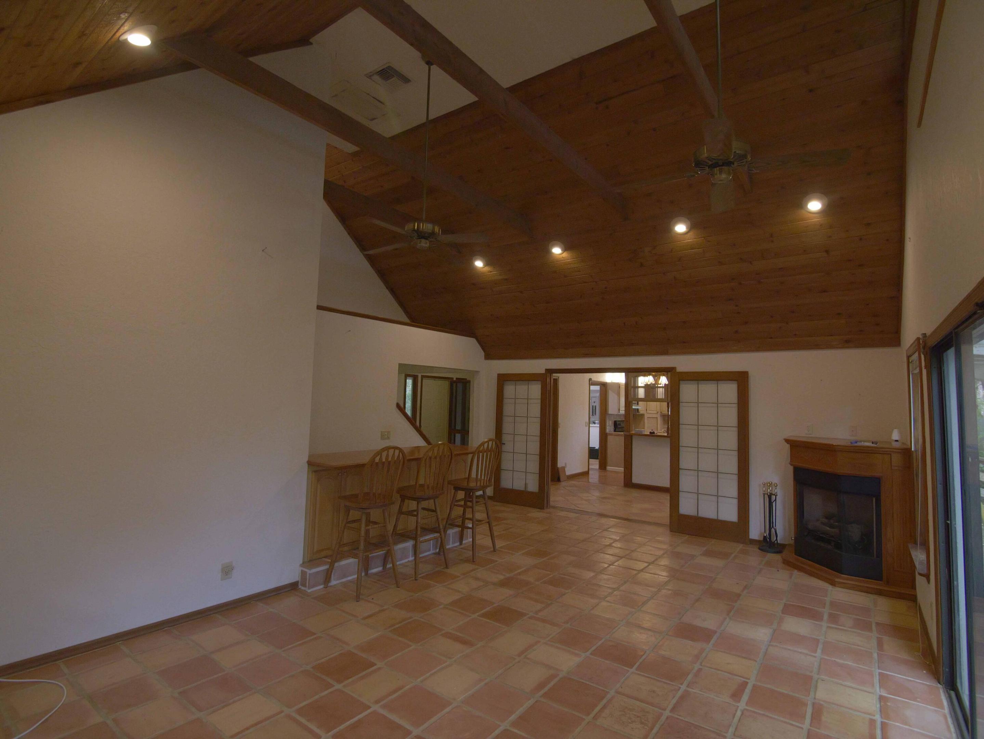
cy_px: 370
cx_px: 492
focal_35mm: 16
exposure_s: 1/200
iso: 2000
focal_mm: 8
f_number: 2.5
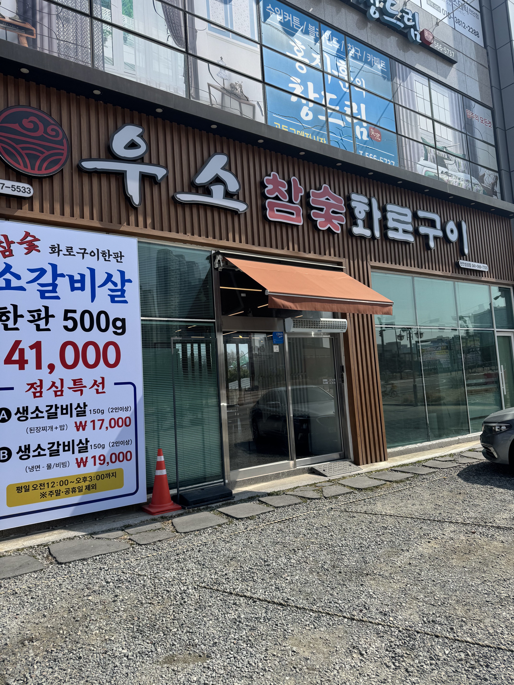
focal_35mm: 24
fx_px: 475
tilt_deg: +3.0
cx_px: 257
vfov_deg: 71.6
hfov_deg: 56.8
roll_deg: +4.0
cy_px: 342
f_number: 1.78
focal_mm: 6.76
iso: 80
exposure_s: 1/4049
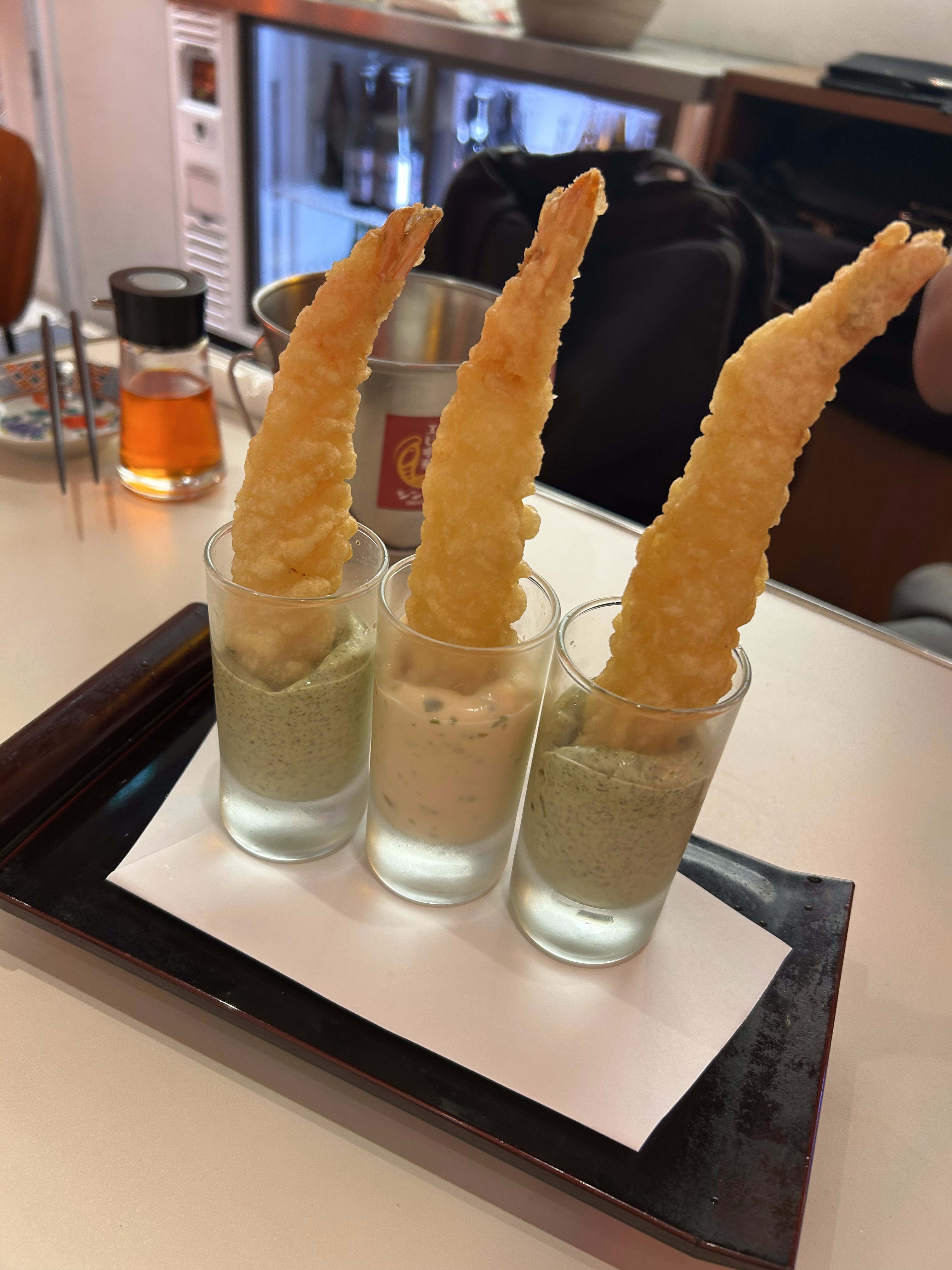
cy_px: 635
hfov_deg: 53.1
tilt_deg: -33.8
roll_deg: -7.8
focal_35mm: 26
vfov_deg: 67.3
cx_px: 476
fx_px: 953
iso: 100
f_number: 1.5
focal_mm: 5.7
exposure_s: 1/50
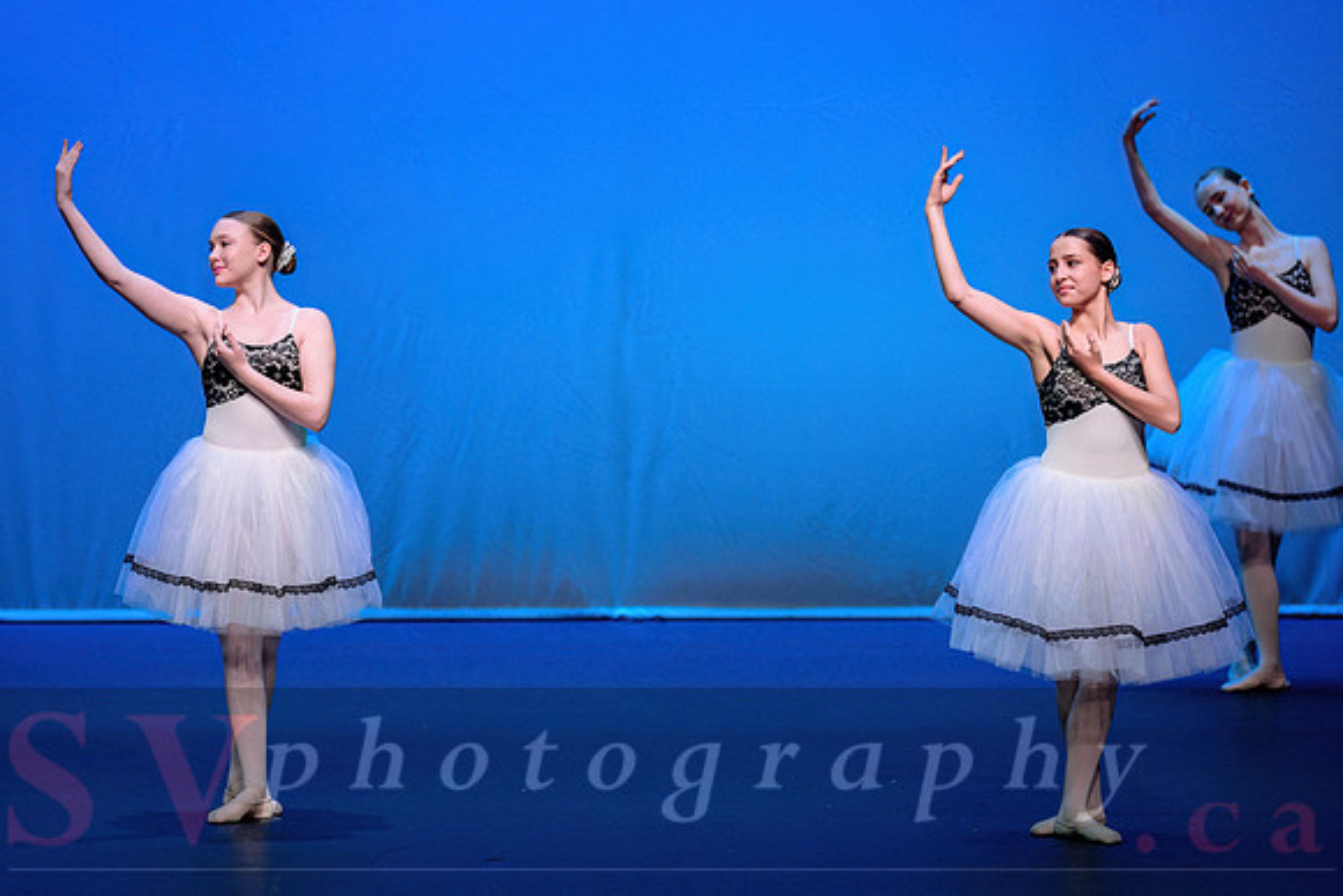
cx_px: 563
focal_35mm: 174
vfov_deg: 7.9
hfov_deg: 11.8
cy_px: 416
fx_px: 6504
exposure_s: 1/320
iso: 1250
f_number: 2.8
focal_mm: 150
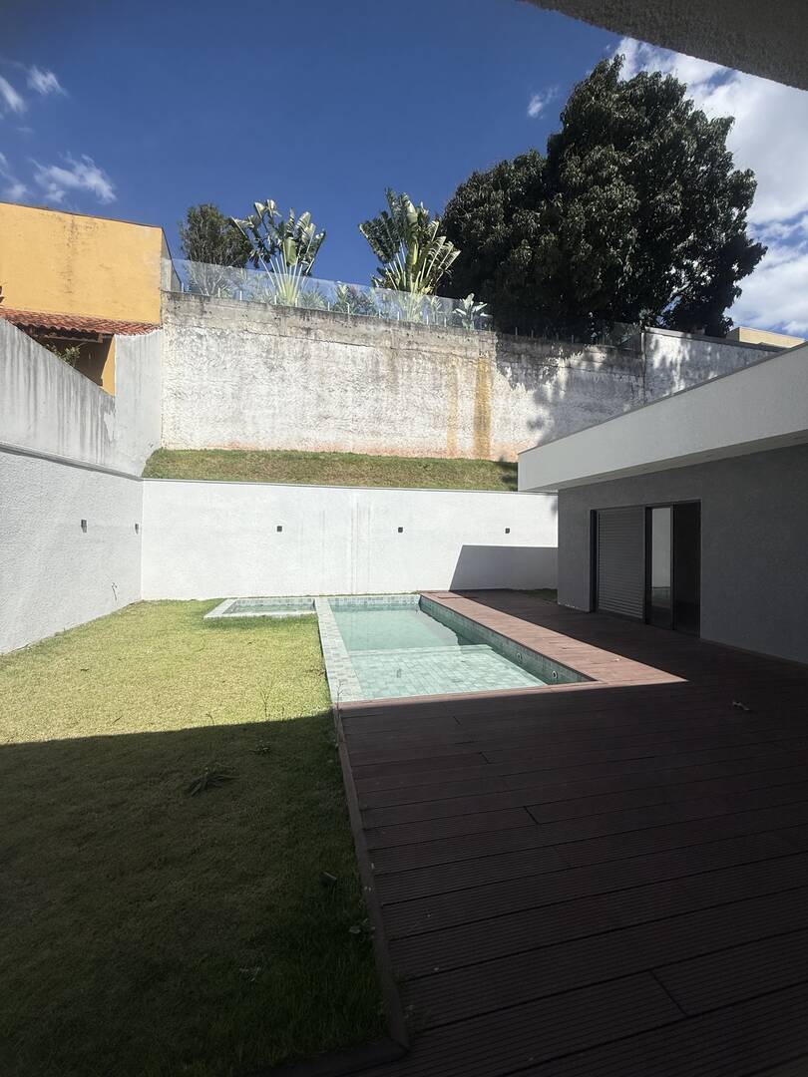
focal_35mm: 14
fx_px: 436
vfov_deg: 102.1
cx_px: 404
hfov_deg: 85.7
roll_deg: -1.4
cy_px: 538
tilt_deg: +2.0
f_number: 2.2
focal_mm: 2.22
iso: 50
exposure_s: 1/6173
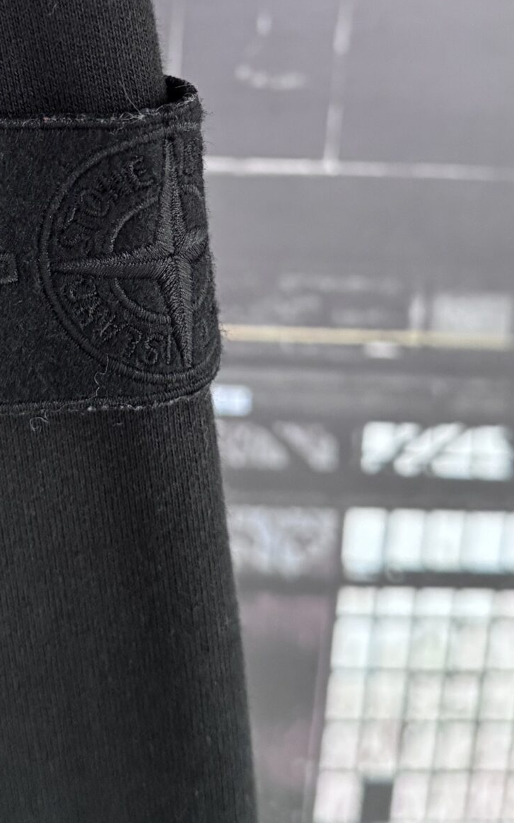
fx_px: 1255
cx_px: 97
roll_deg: -3.5
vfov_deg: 35.3
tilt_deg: -14.4
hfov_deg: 22.8
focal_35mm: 56
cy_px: 188
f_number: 1.78
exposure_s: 1/60
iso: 640
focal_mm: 6.76
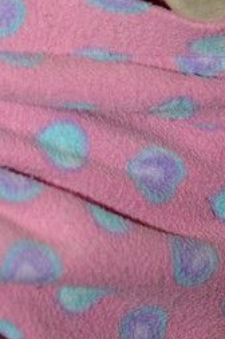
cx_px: -23
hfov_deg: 6.0
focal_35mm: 228
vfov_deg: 8.8
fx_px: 2143
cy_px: -222
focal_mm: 48
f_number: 2.8
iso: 200
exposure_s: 1/250
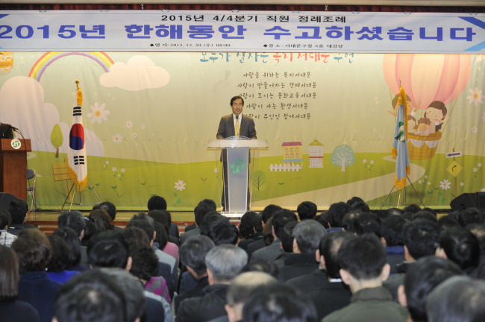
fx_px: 1279
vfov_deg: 14.4
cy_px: 161
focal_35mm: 95
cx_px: 242
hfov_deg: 21.5
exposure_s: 1/80
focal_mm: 95
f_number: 6.3
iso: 1000
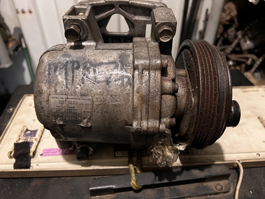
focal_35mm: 26
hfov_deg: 67.3
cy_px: 100
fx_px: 199
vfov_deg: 53.0
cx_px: 132
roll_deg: -0.2
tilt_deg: -38.5
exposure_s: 1/33
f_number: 1.5
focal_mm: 5.7
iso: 640
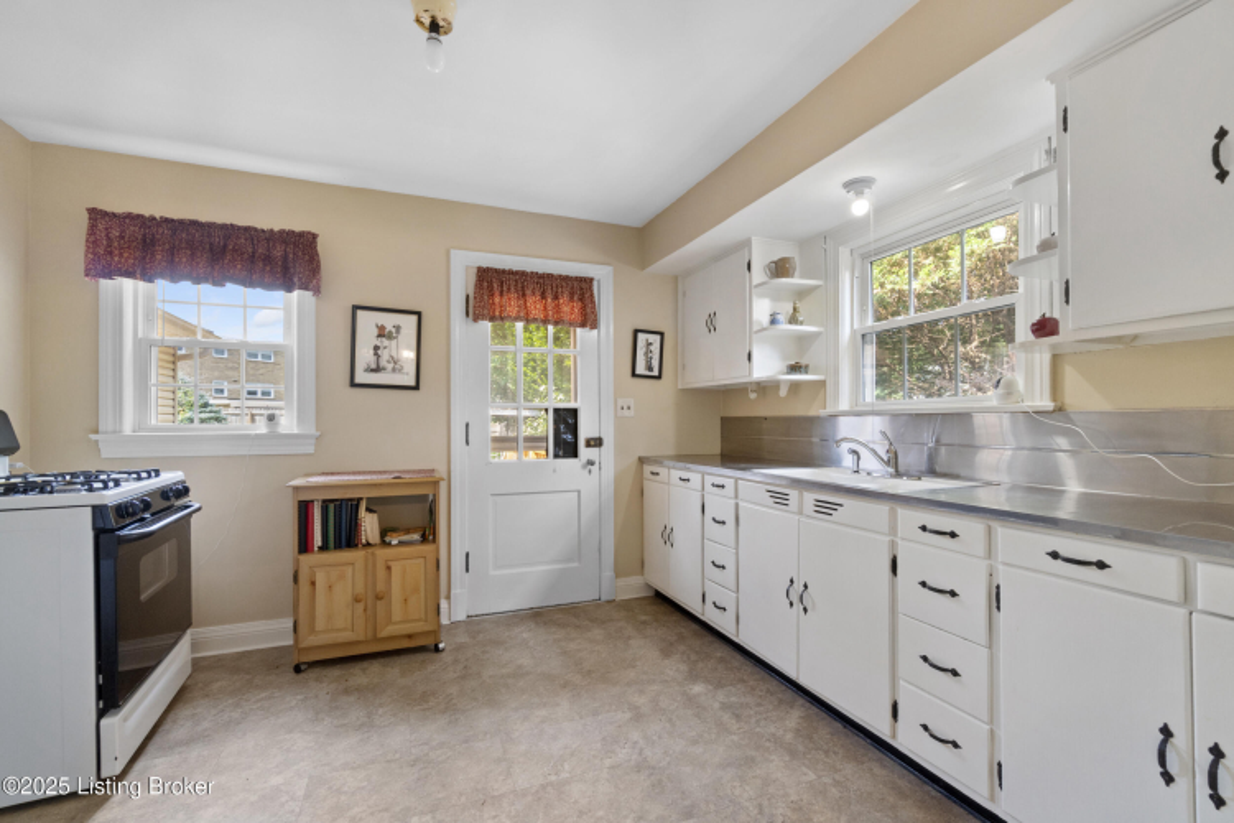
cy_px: 412
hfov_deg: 100.4
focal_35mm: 15
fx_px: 514
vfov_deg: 77.3
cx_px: 617
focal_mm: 10
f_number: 10
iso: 400
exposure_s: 1/5
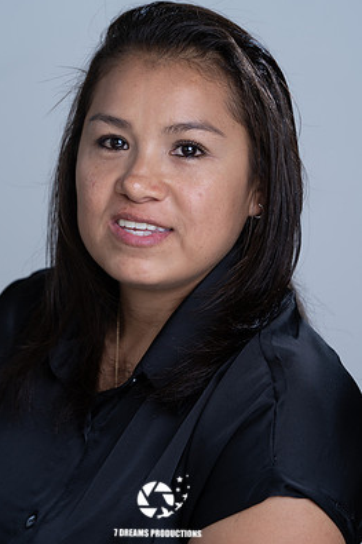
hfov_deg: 7.0
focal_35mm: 197
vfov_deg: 10.4
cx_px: 158
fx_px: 2974
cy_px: 270
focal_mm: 173
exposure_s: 1/200
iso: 160
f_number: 5.6
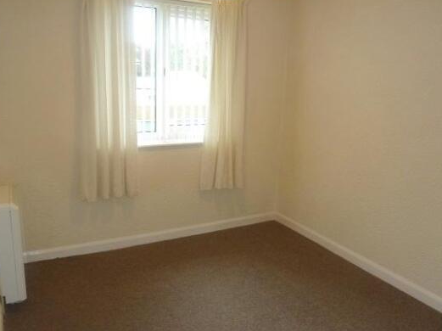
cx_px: 207
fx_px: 357
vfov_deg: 49.7
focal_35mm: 28
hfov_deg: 63.4
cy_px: 164
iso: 160
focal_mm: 4.1
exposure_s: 1/30
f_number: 3.3
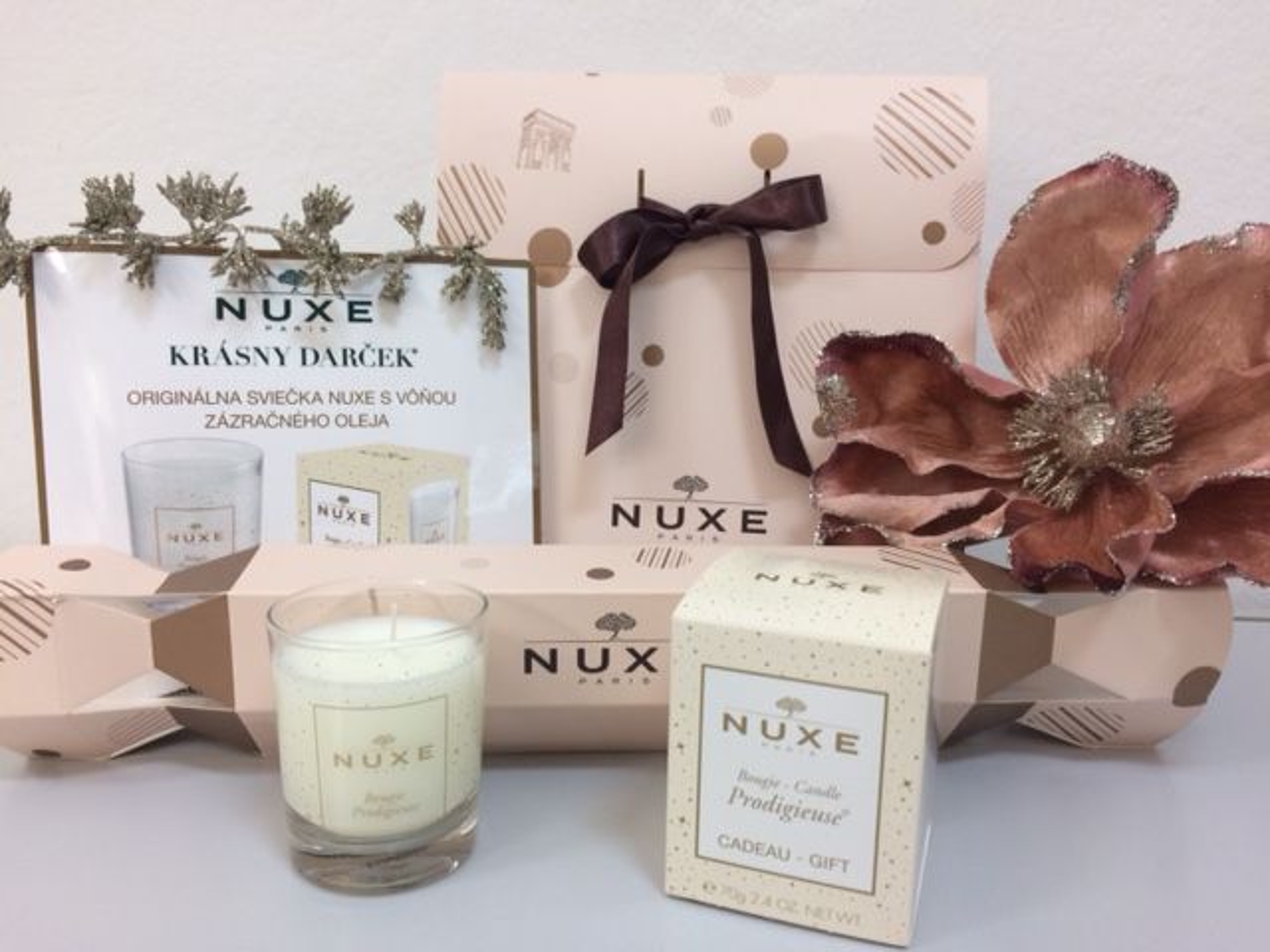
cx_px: 635
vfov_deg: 48.2
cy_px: 476
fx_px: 1064
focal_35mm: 29
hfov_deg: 61.7
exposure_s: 1/33
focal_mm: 4.15
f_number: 2.2
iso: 50
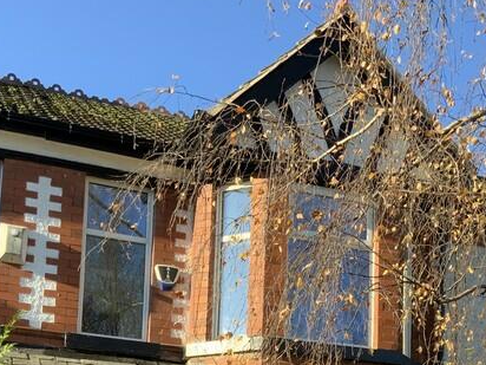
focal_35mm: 72
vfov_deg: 19.4
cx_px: 326
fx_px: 1011
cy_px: 424
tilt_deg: +9.4
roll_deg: -1.4
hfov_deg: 26.9
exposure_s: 1/425
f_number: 1.8
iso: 16
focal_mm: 3
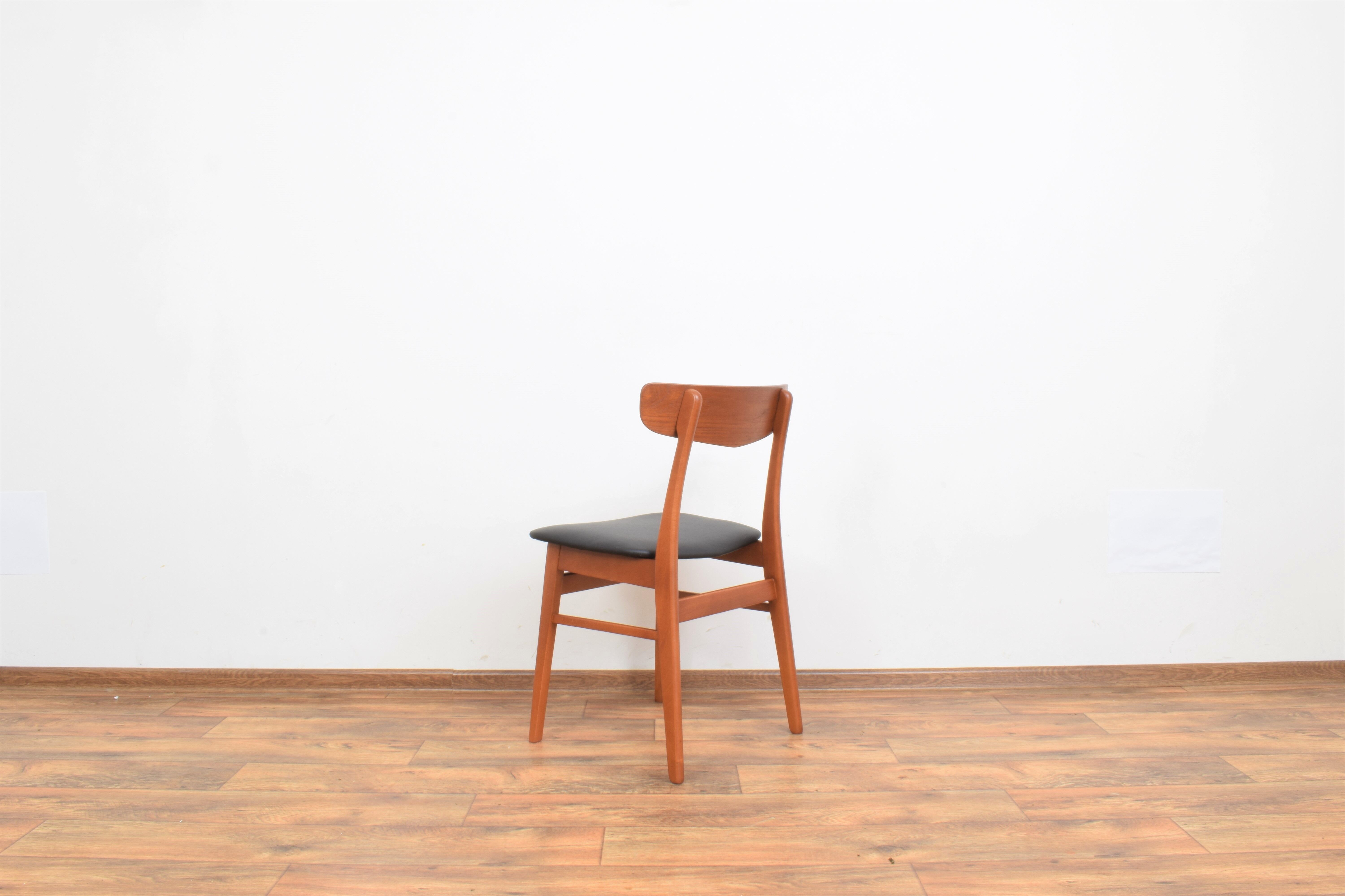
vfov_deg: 43.6
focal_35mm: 30
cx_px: 672
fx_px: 1121
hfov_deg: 61.9
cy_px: 448
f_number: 25
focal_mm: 20
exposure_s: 4
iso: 100
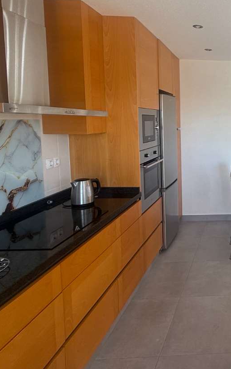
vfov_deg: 67.5
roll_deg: -1.0
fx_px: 272
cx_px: 263
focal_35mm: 27
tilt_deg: -4.7
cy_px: 143
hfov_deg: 37.3
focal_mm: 2.22
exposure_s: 1/139
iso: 50
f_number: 2.2
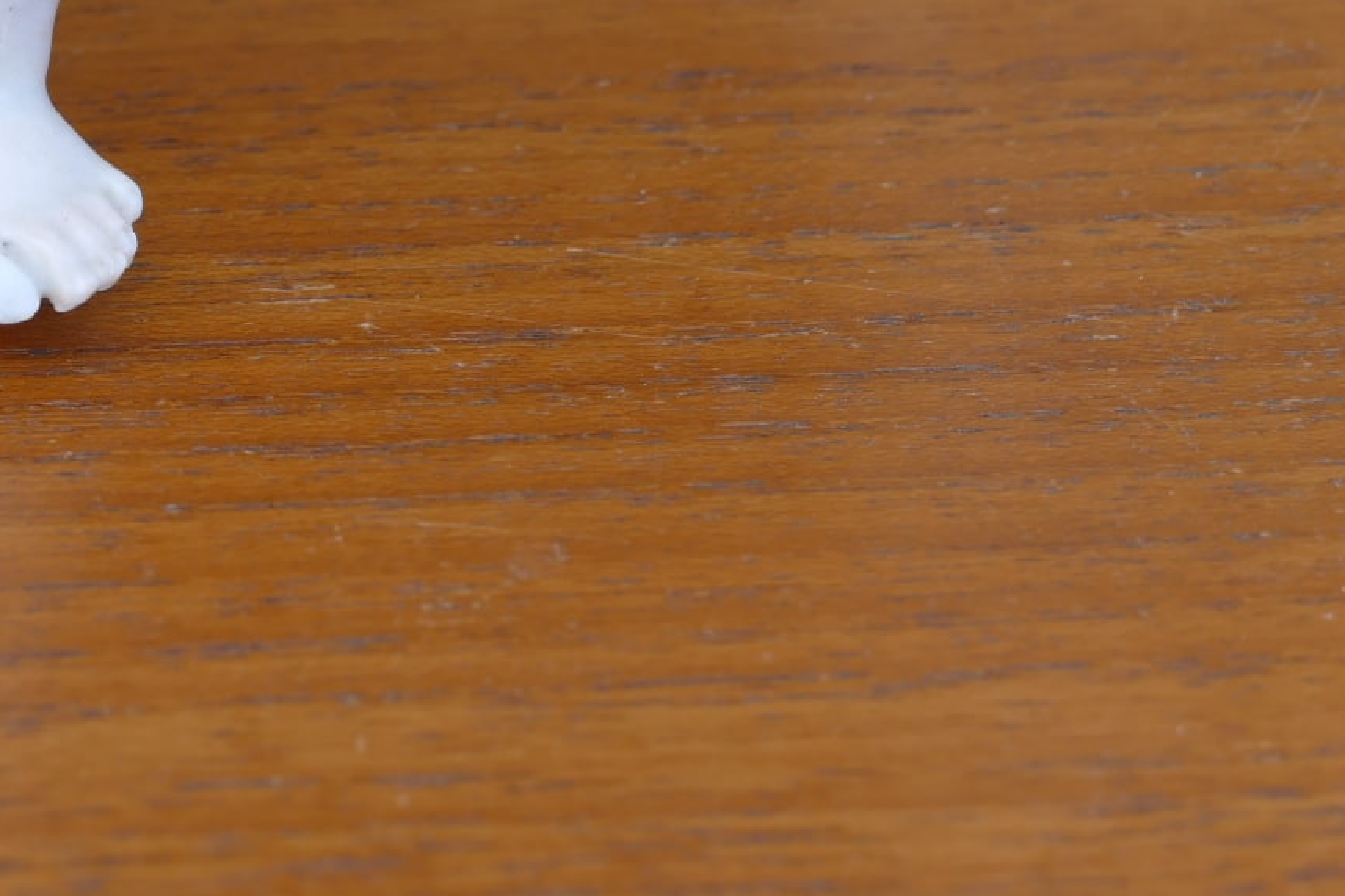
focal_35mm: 238
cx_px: 88
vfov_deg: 5.8
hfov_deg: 8.6
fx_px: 8891
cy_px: 216
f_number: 4.5
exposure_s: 1/80
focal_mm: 45.89
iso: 125
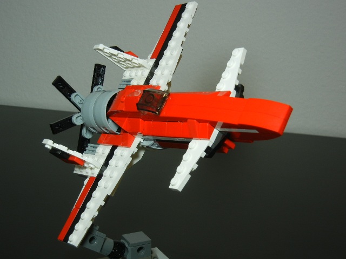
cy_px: 130
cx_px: 173
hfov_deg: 28.6
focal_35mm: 68
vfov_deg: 21.6
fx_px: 680
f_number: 4.1
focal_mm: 12.2
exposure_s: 1/40.3
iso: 160
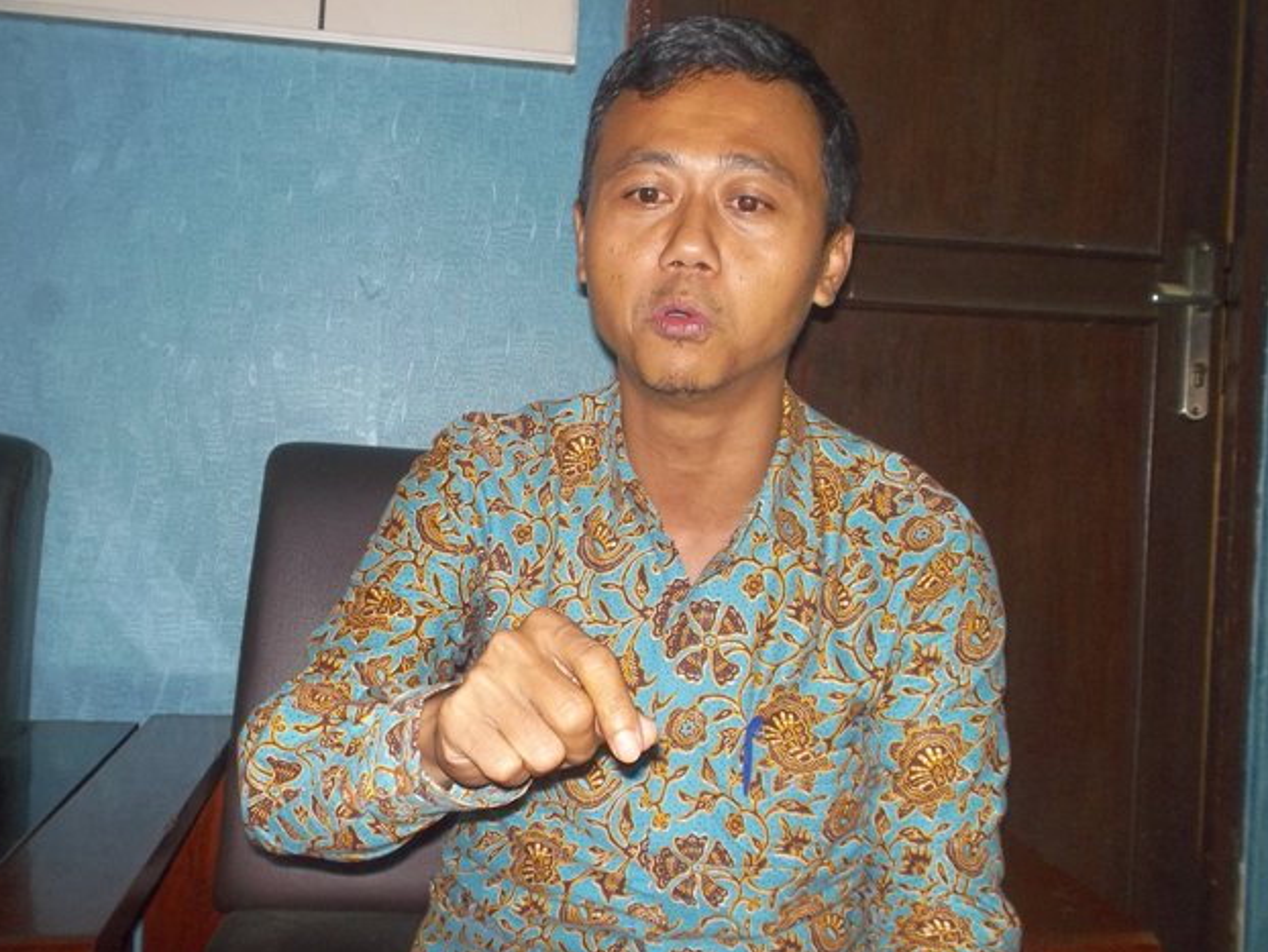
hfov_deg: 49.0
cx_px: 619
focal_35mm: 38
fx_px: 1392
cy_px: 487
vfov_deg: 37.7
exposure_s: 1/40
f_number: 3.7
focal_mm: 5.2
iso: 160
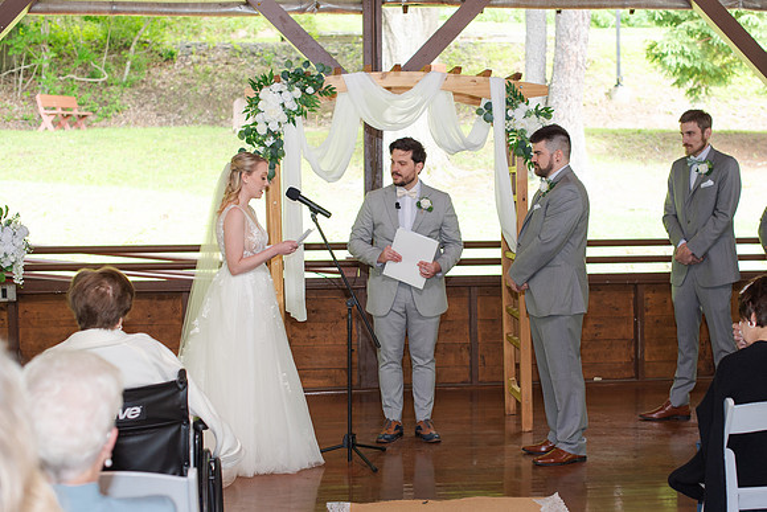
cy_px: 249
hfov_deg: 32.6
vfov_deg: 22.1
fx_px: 1311
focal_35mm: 62
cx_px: 420
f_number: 3.5
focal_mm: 50
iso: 400
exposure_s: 1/200
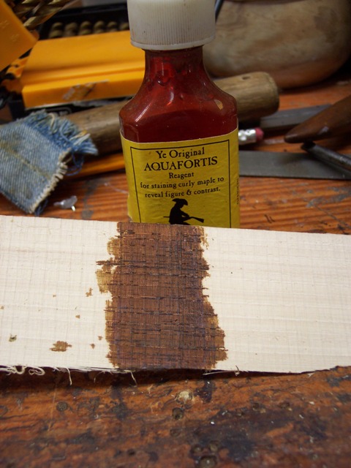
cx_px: 176
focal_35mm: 38
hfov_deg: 37.7
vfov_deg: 49.0
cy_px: 234
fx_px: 514
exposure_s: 1/45
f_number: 2.8
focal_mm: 8
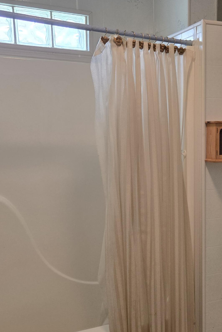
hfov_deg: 29.1
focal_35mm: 45
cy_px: 206
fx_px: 416
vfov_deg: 43.3
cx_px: 183
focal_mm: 5.4
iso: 160
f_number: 1.8
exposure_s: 1/120
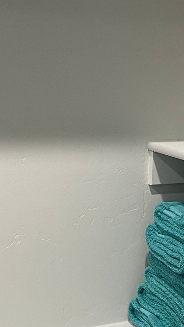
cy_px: 164
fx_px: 702
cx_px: 200
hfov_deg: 14.6
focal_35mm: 81
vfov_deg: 26.2
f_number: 1.8
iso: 160
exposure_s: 1/60
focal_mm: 4.25
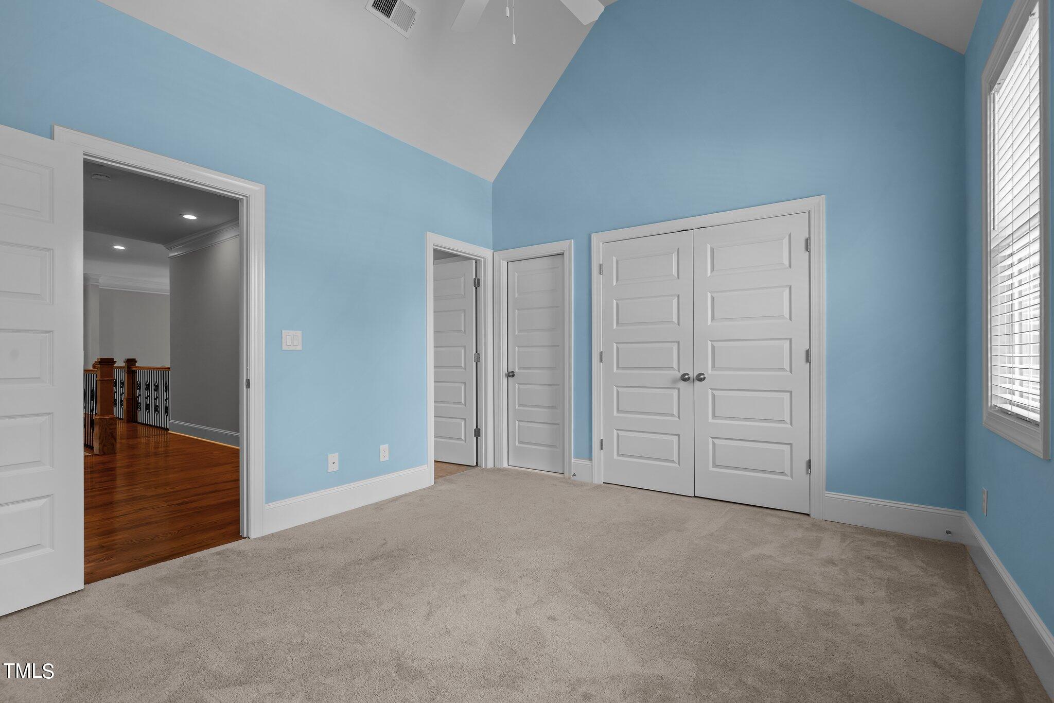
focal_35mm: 16
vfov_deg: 73.7
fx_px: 468
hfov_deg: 96.7
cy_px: 352
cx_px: 527
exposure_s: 1/4
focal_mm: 16
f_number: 8
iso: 400
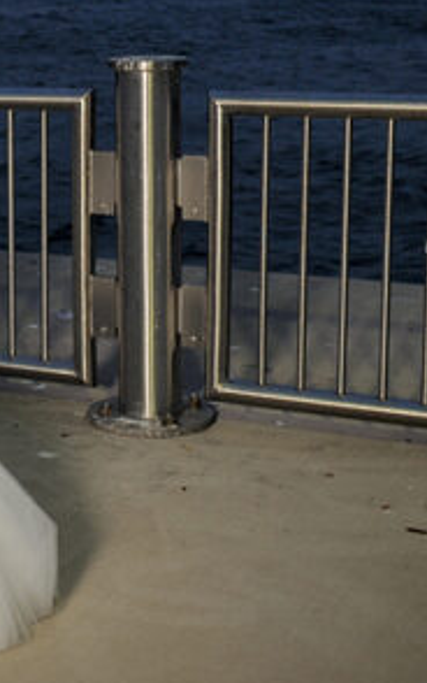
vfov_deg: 24.1
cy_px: 158
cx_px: -74
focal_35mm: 85
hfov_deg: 14.9
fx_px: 1581
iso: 400
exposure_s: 1/80
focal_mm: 32
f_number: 3.5
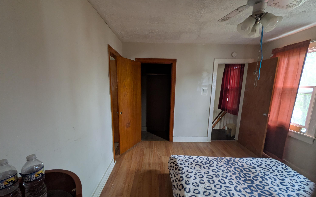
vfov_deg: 74.6
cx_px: 158
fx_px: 129
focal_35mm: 15
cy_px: 107
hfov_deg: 101.5
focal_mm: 1.83
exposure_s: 1/24
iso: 180
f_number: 2.2
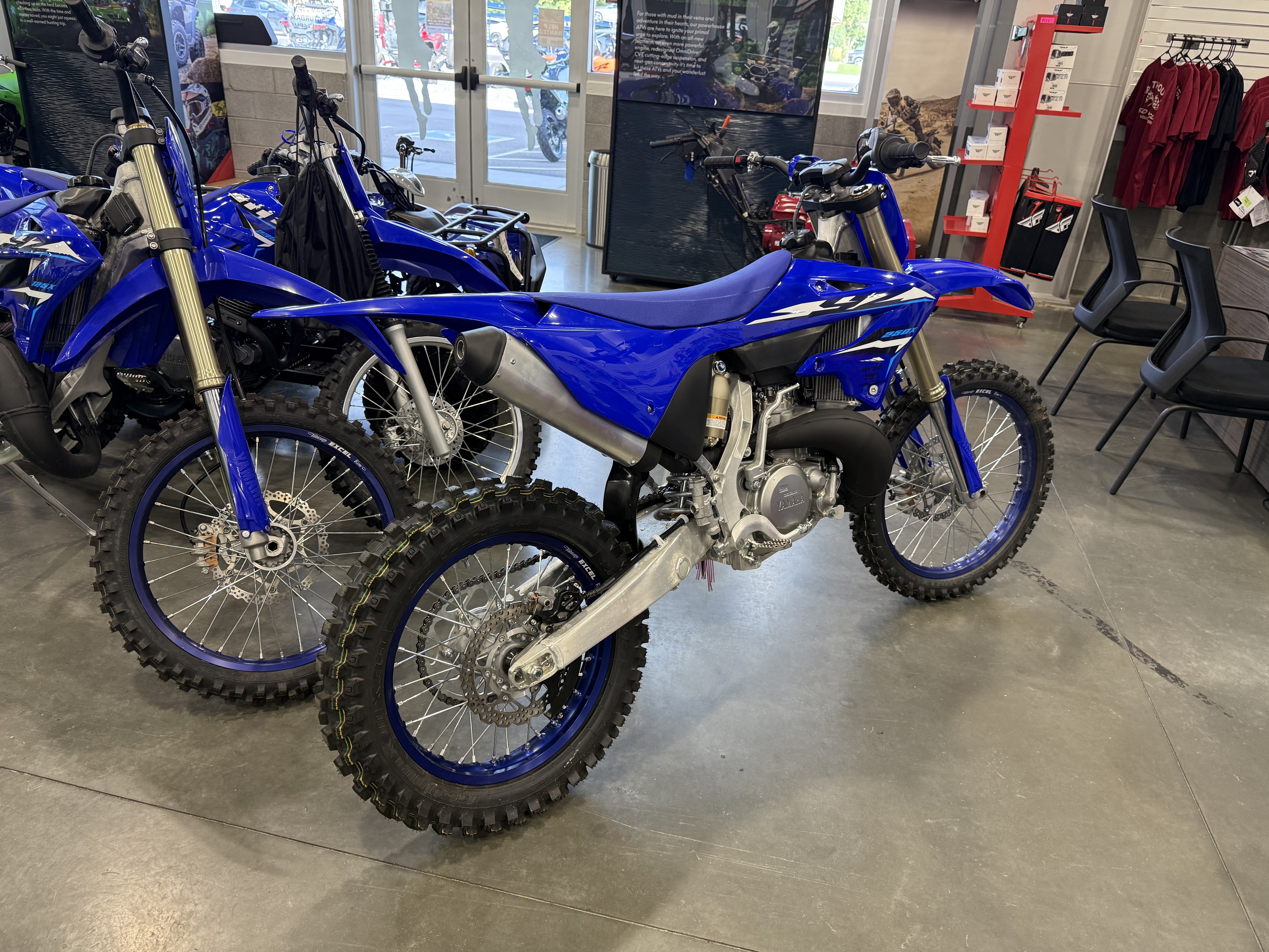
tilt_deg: -24.9
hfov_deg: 71.6
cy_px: 476
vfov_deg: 56.8
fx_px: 880
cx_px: 634
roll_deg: -4.1
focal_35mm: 24
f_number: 1.78
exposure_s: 1/120
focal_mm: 6.76
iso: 200
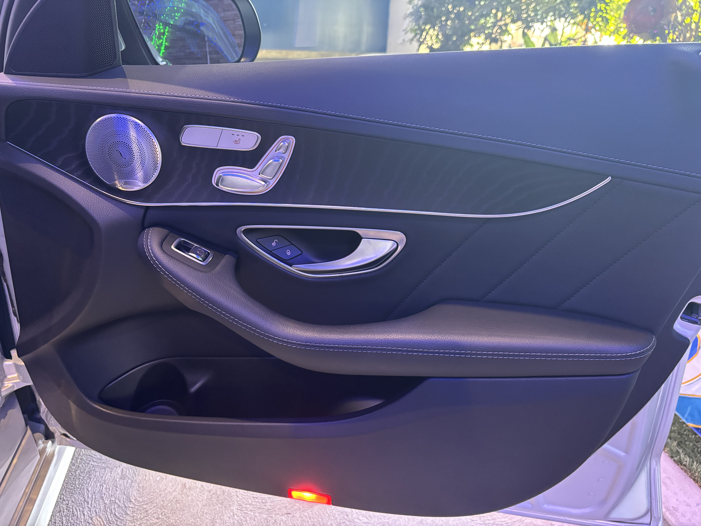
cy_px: 263
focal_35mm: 26
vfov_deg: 53.1
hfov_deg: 67.3
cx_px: 350
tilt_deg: -25.2
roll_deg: -2.4
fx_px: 527
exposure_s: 1/40
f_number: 1.6
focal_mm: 5.96
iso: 640
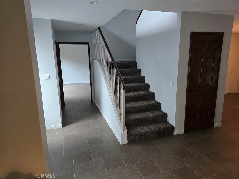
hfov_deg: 73.9
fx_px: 159
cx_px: 120
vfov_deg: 58.9
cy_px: 90
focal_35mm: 23
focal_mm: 6.3
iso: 500
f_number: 1.7
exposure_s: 1/120
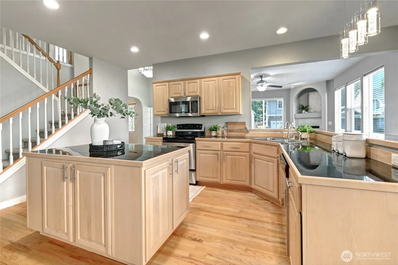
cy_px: 132
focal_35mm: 15
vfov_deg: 77.3
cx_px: 199
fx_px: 166
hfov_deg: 100.4
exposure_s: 1/8
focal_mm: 10
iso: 3200
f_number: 11
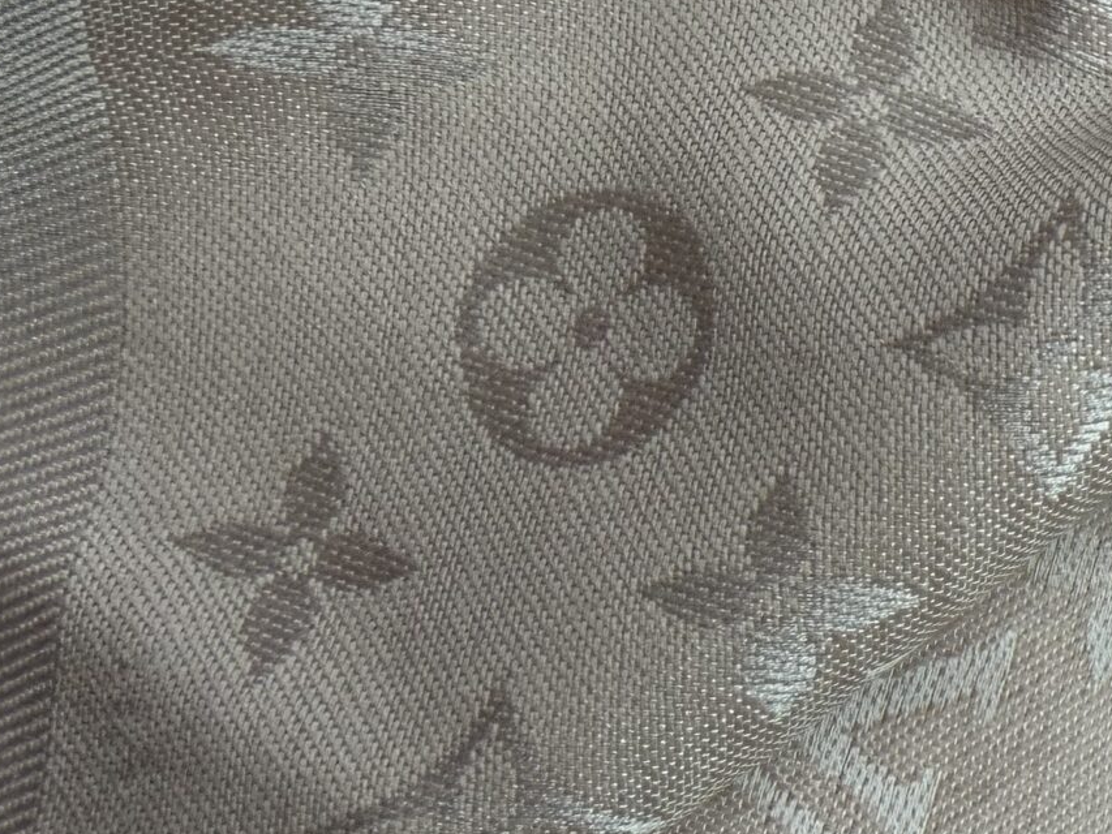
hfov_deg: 23.1
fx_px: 2313
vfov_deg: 20.4
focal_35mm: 72
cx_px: 1547
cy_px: 367
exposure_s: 1/121
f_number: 2.2
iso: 80
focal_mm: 2.22
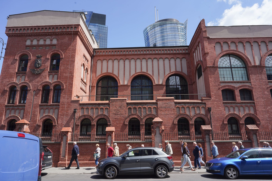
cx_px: 136
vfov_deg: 53.1
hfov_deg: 73.7
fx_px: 181
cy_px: 90
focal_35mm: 24
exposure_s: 1/100
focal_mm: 24
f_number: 14
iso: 100
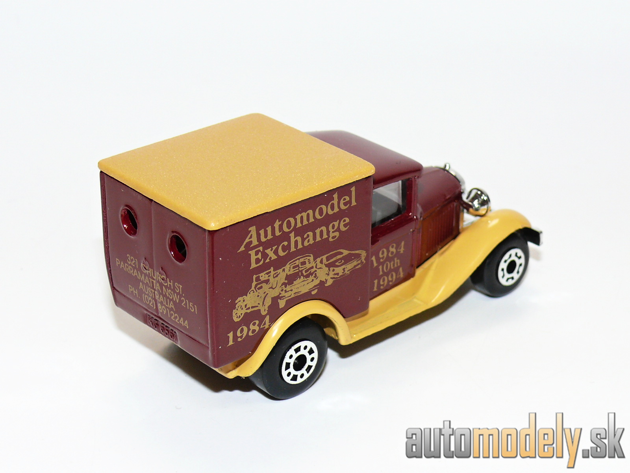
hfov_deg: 22.5
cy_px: 236
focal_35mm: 87
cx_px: 315
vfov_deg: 17.0
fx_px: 1583
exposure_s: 1/30
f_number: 4
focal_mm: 12.2
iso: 100
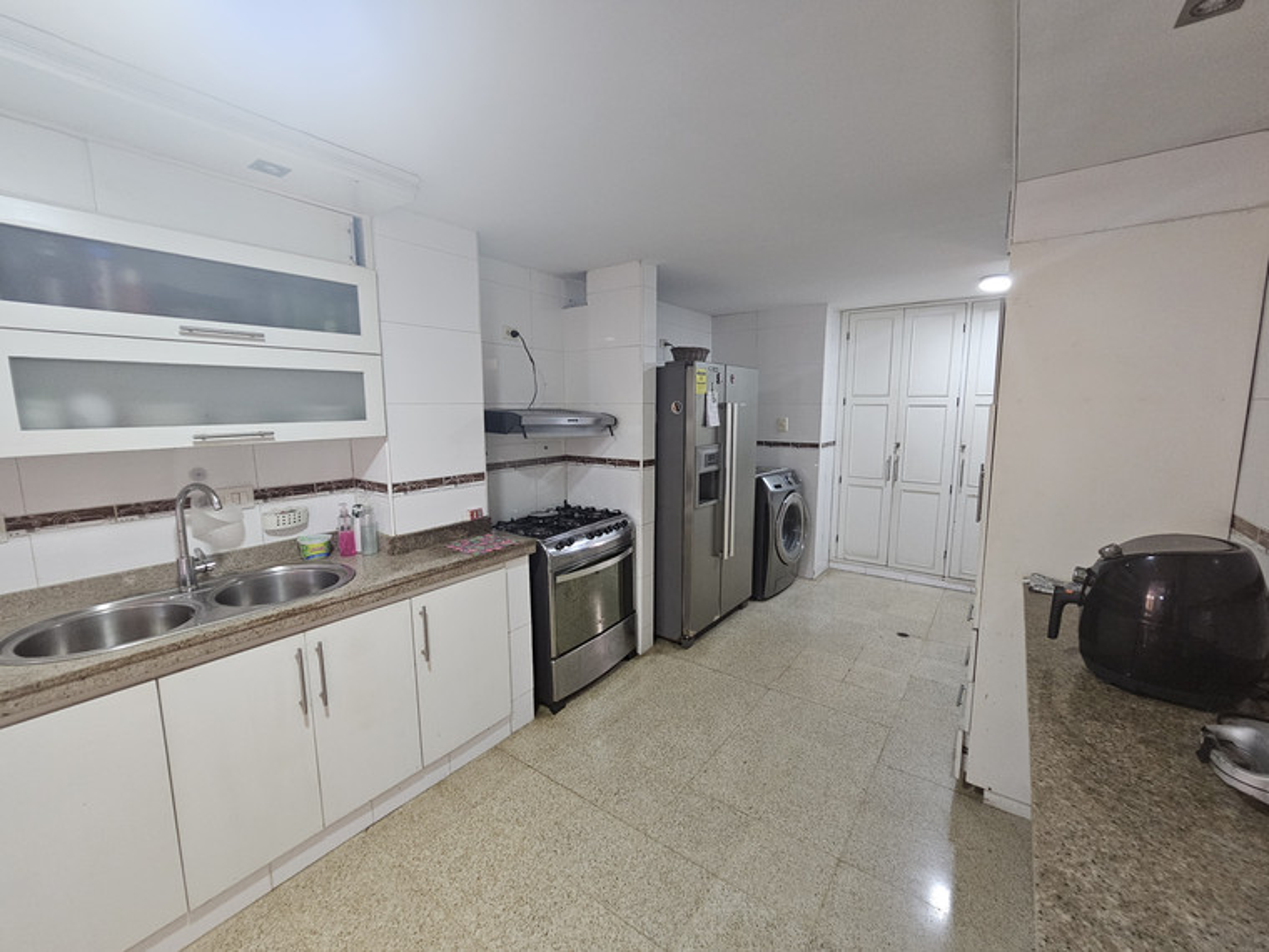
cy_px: 476
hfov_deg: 106.2
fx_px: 477
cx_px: 634
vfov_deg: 89.9
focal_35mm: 13
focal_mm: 2.2
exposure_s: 1/40
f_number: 2.2
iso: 320
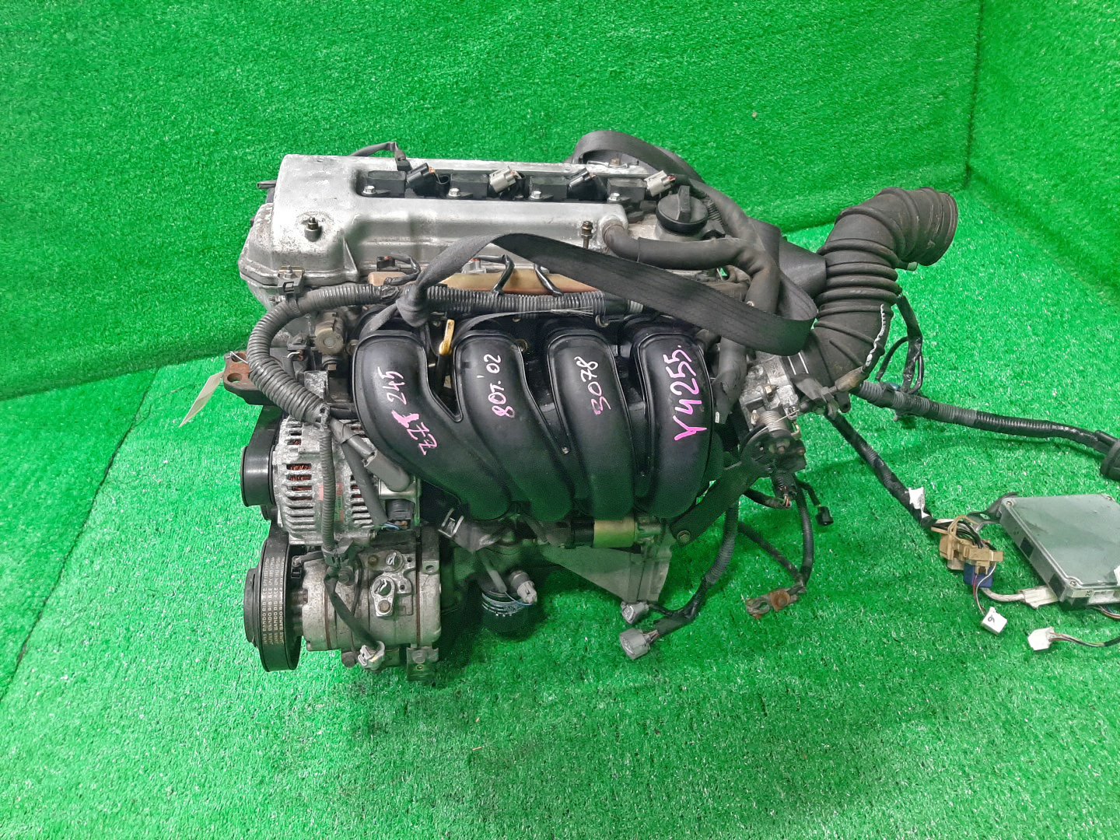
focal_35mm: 26
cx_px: 560
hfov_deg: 67.3
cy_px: 420
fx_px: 841
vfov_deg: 53.1
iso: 213
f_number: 1.7
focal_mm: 3.93
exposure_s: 1/50
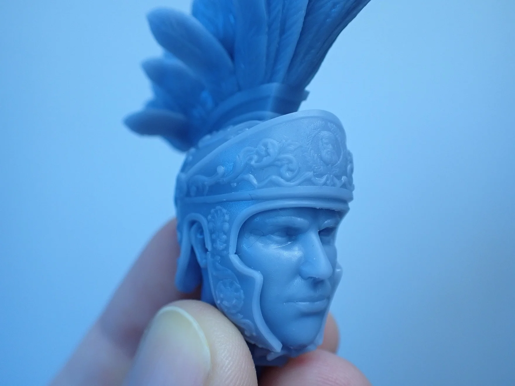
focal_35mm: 30
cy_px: 193
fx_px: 446
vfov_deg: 46.8
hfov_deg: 60.0
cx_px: 258
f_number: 2.3
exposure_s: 1/125
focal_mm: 5.4
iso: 250
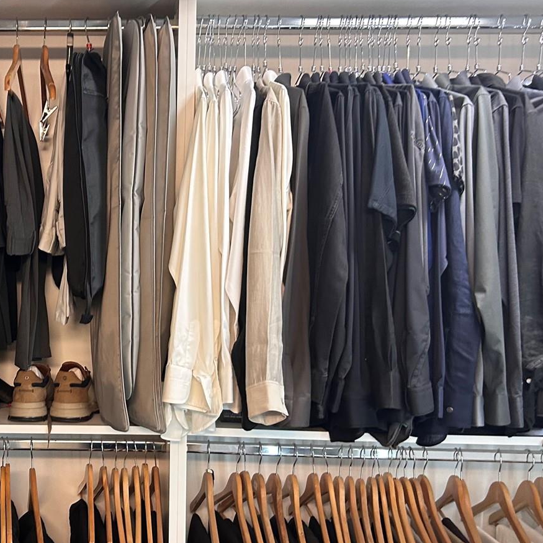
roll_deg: -1.8
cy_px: 307
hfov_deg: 38.2
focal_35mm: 42
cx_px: 91
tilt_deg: -2.5
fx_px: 745
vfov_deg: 40.0
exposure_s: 1/60
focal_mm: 5.7
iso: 250
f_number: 1.5
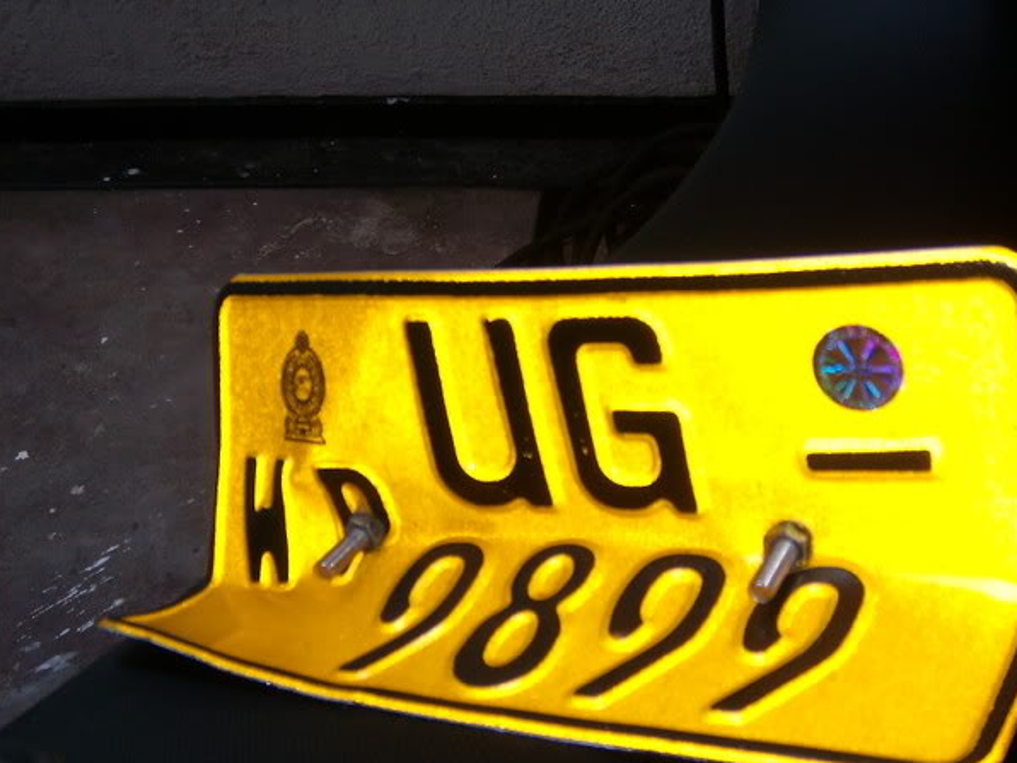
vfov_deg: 28.4
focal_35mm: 51
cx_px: 585
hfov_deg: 37.4
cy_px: 485
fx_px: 1498
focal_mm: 6.4
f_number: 3.5
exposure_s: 1/60.2
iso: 64
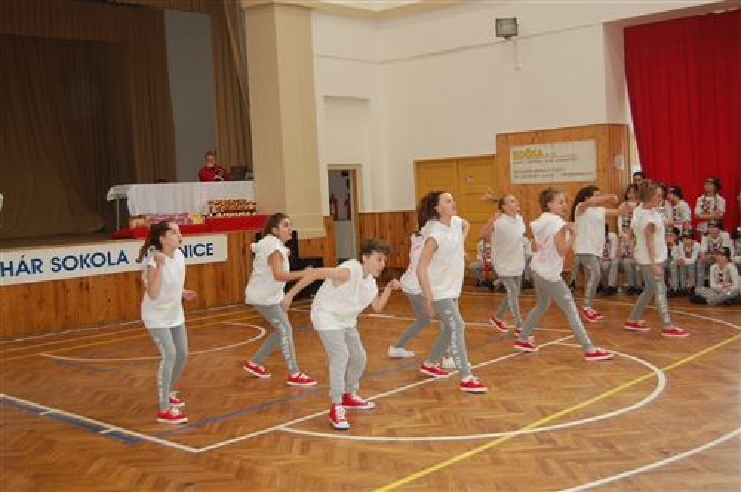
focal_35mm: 42
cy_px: 246
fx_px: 863
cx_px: 370
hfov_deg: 46.5
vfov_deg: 31.8
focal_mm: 28
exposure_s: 1/60
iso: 400
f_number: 4.2
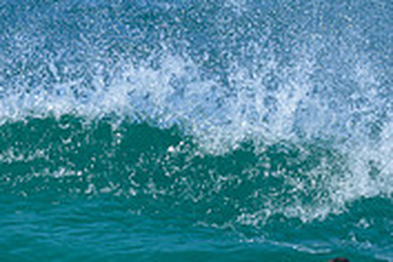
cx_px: 180
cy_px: 260
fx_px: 31416
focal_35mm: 2878
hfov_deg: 0.7
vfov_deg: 0.5
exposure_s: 1/2000
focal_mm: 800
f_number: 6.3
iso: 400
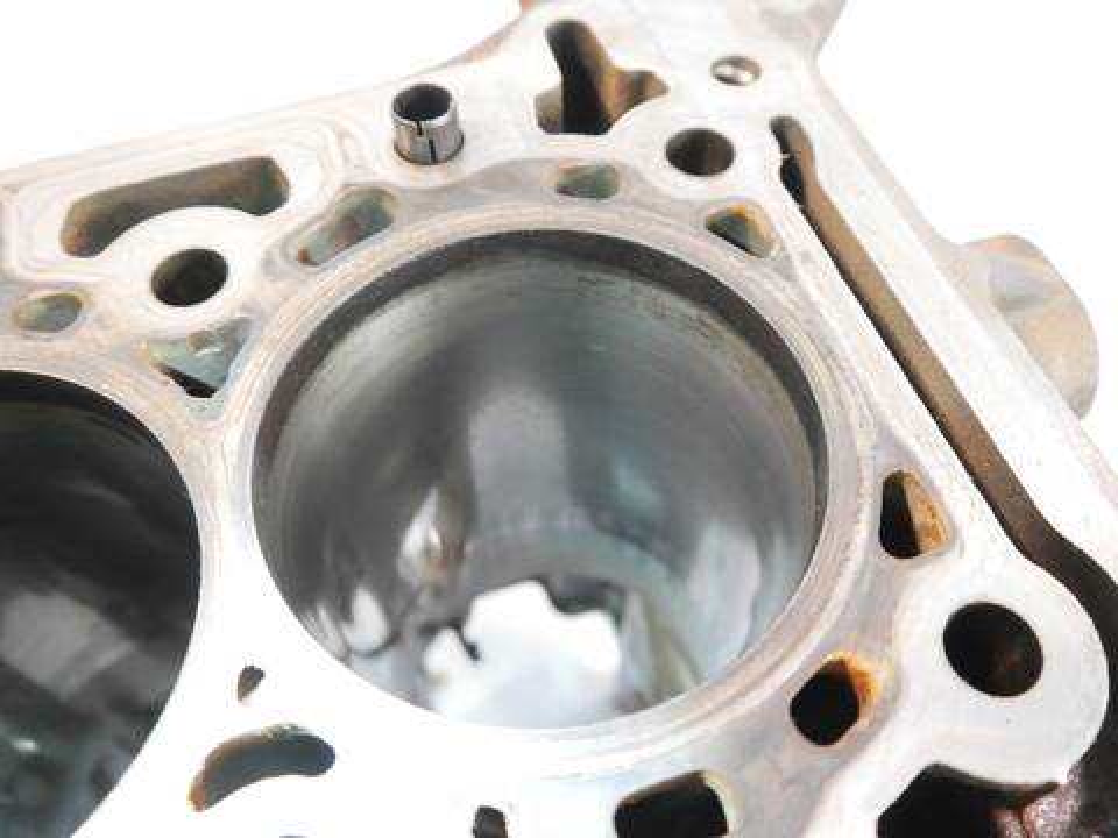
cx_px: 559
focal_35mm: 30
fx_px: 969
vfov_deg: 46.8
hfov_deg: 60.0
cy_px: 419
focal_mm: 15
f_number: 3.5
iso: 3200
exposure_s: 1/80
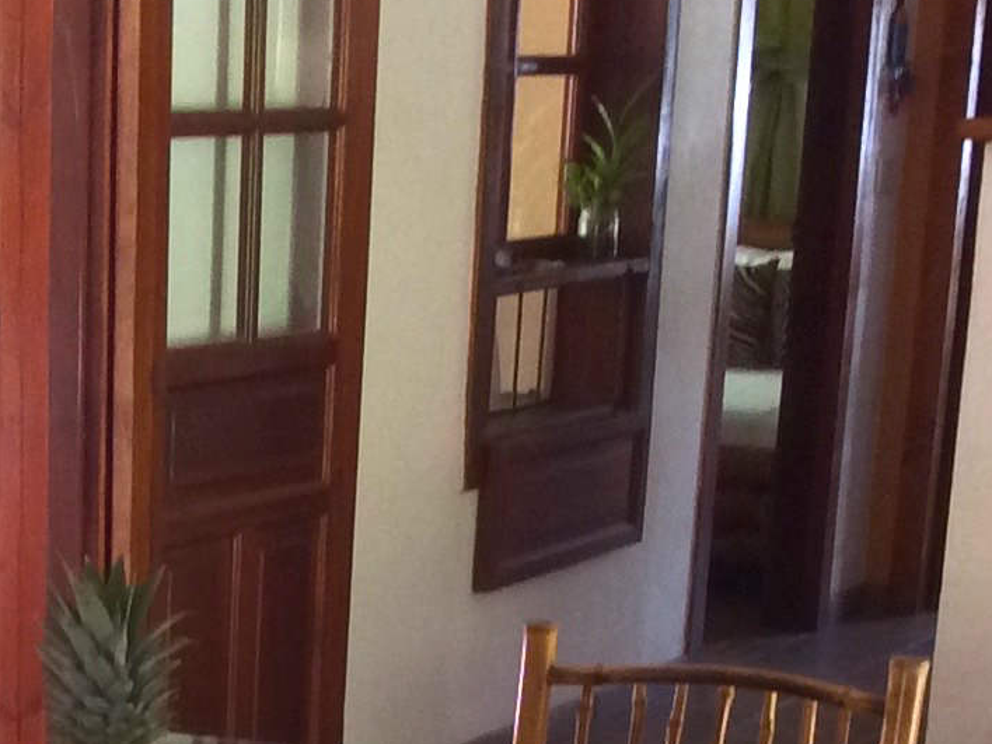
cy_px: 1178
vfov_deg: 12.0
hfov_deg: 16.2
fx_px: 3353
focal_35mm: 117
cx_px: -160
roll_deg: +2.3
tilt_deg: -19.2
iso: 100
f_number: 2.4
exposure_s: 1/24
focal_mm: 3.3
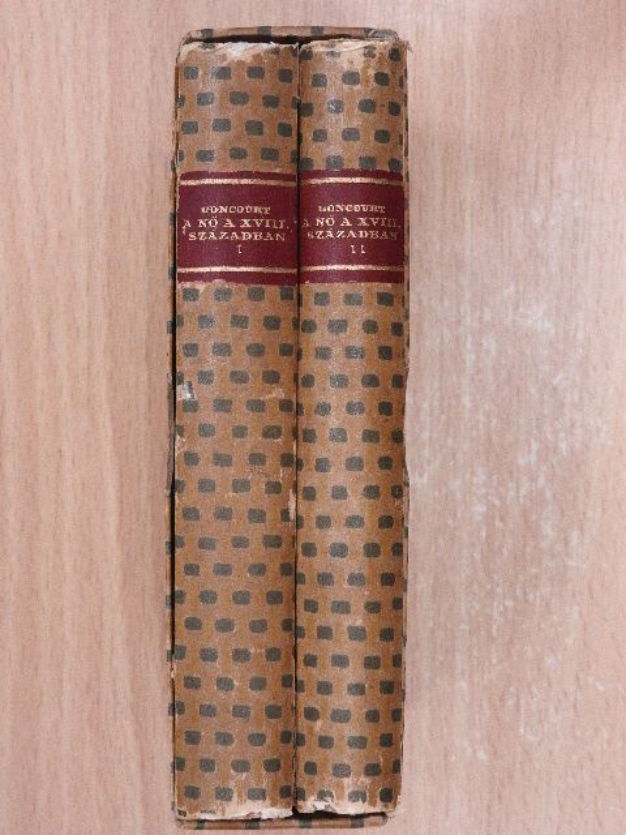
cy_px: 418
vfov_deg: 23.0
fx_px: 2050
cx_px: 313
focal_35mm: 85
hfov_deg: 17.4
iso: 640
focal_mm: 15.2
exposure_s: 1/60
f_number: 4.5
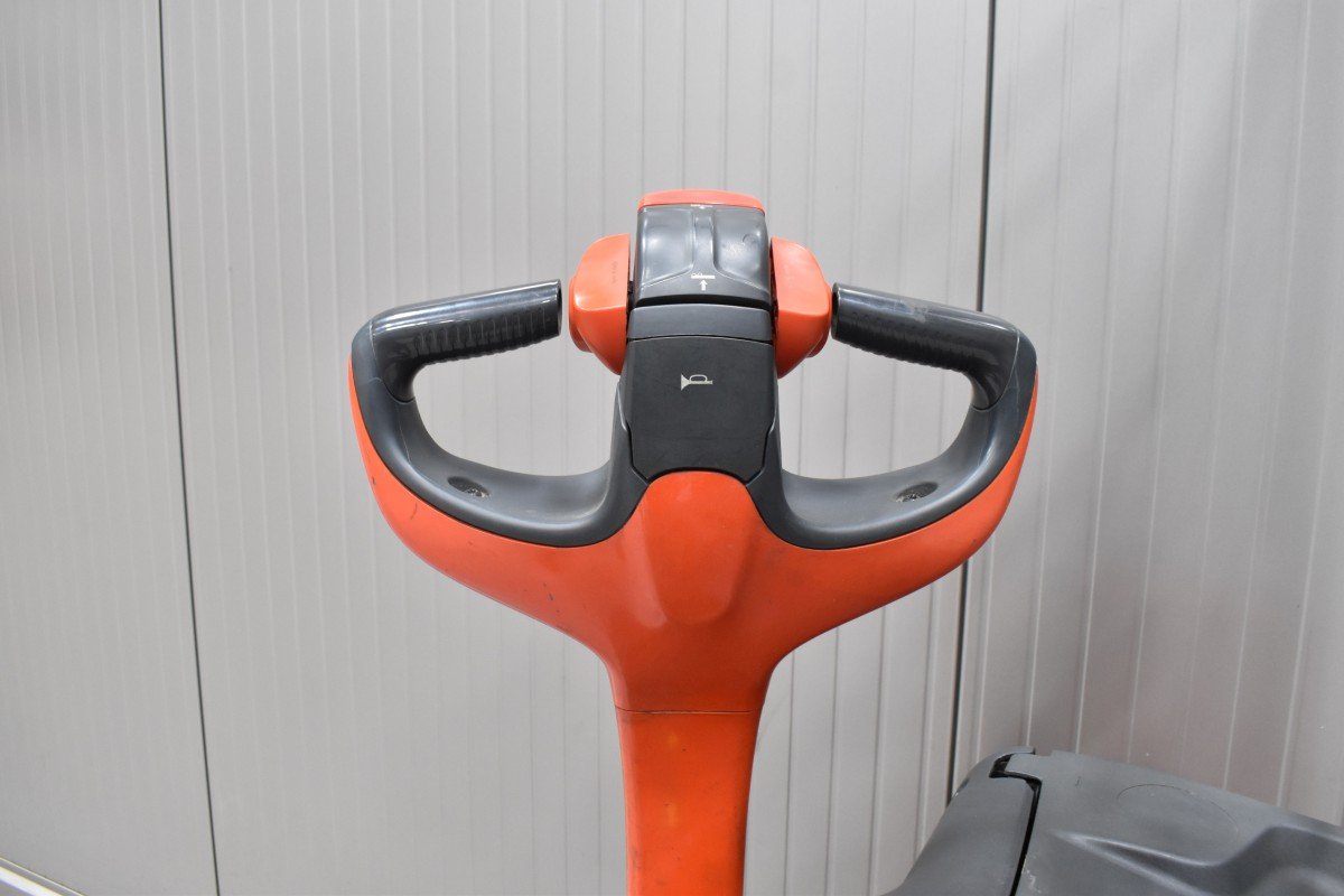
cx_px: 672
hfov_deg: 61.9
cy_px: 448
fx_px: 1120
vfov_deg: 43.6
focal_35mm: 30
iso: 1600
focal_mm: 20
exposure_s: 1/25
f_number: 5
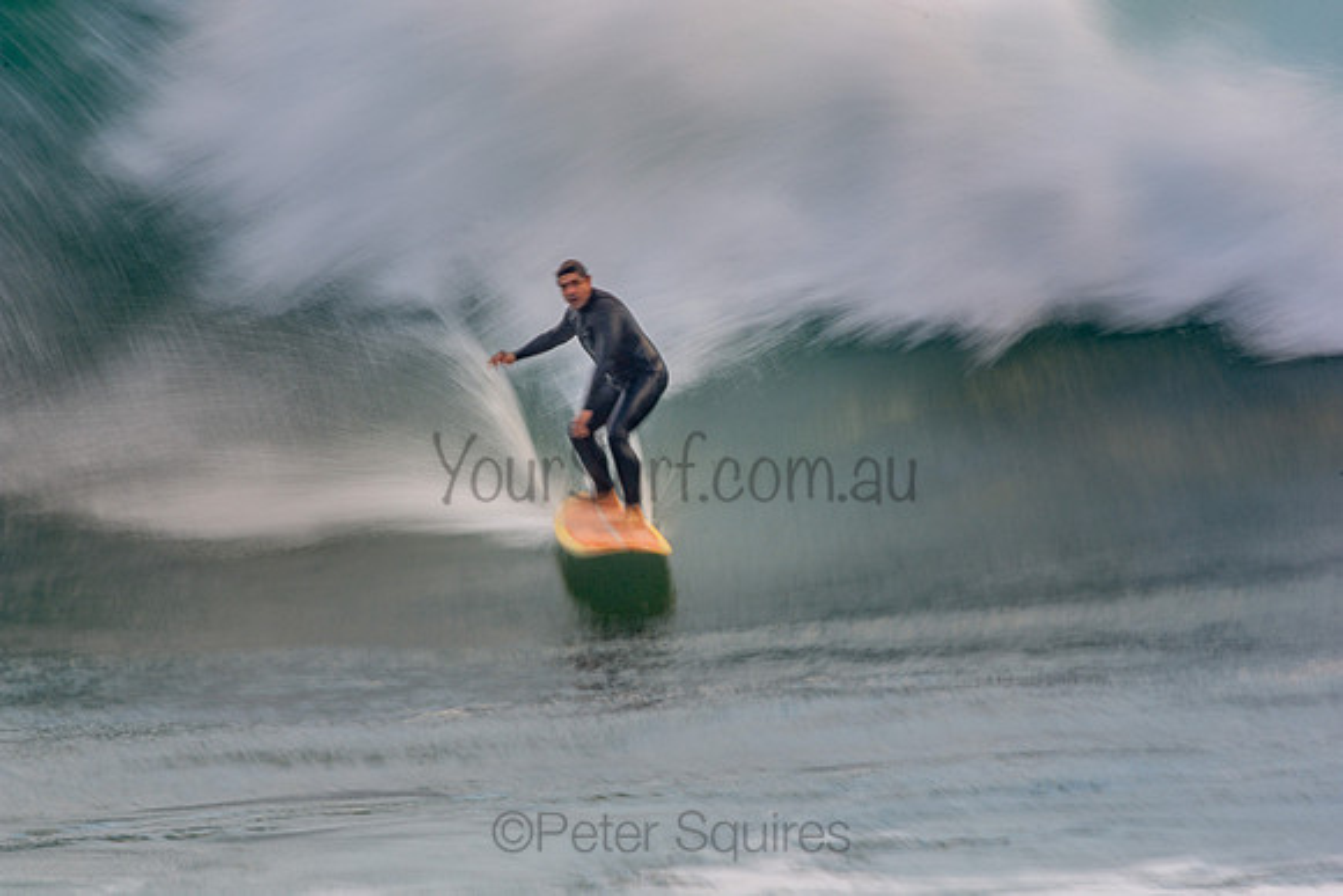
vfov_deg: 1.8
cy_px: 448
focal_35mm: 750
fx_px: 27984
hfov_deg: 2.7
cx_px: 672
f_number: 25
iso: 100
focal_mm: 500
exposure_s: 1/10
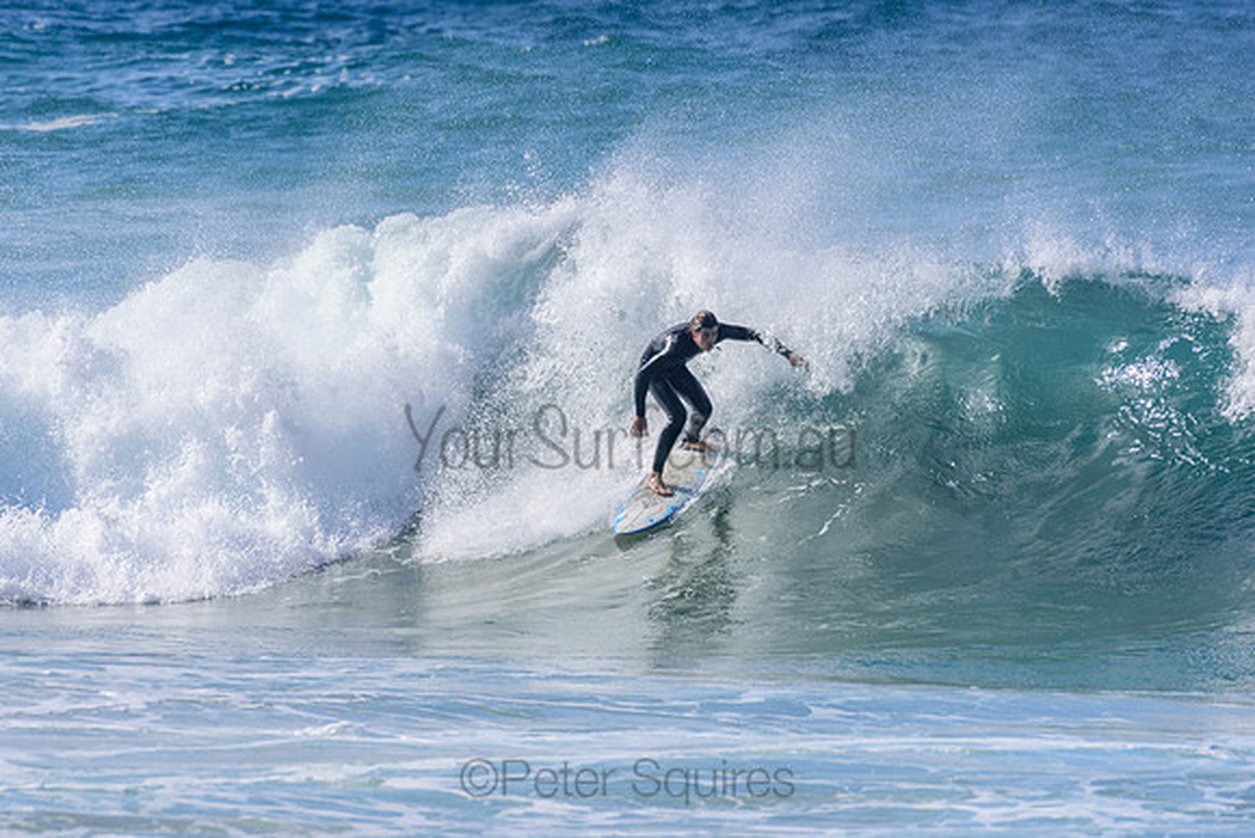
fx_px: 26151
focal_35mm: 750
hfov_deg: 2.7
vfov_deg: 1.8
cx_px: 628
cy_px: 419
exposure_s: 1/2000
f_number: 5.6
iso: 220
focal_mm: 500
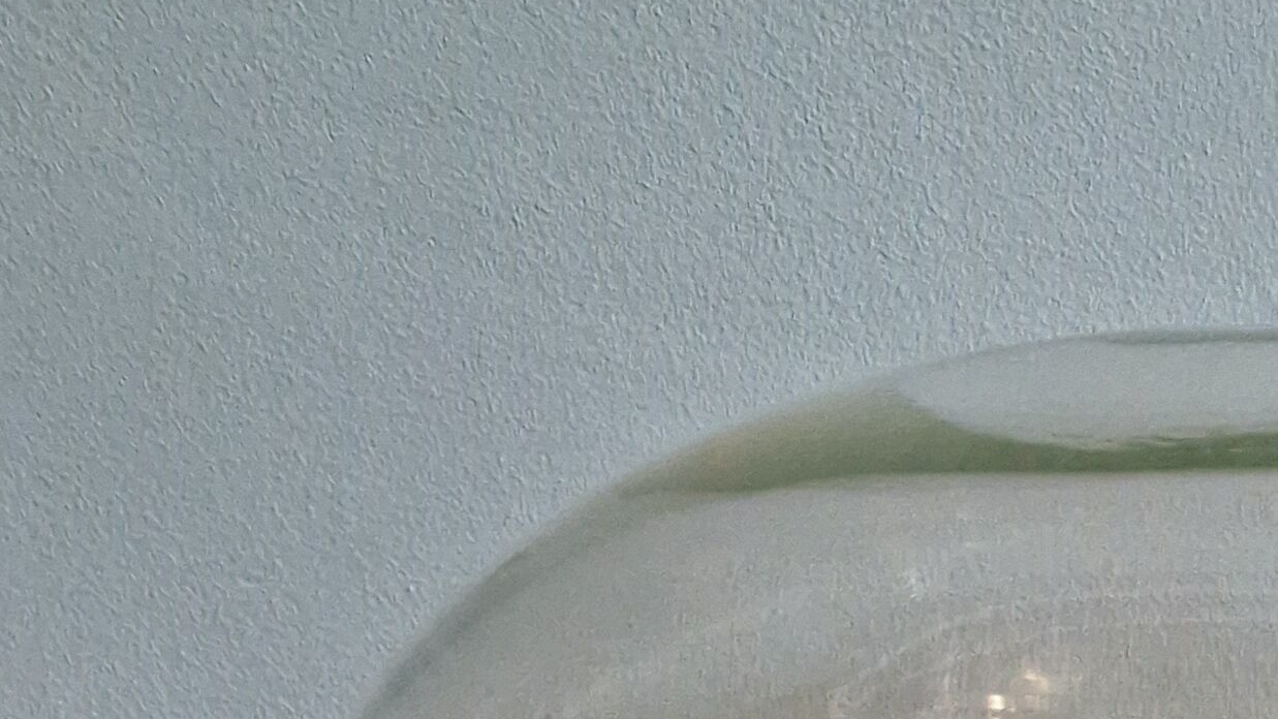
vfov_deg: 12.1
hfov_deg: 25.1
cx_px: 1252
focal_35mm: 81
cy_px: 1693
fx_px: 2745
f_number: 1.8
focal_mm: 5.4
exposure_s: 1/100
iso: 800
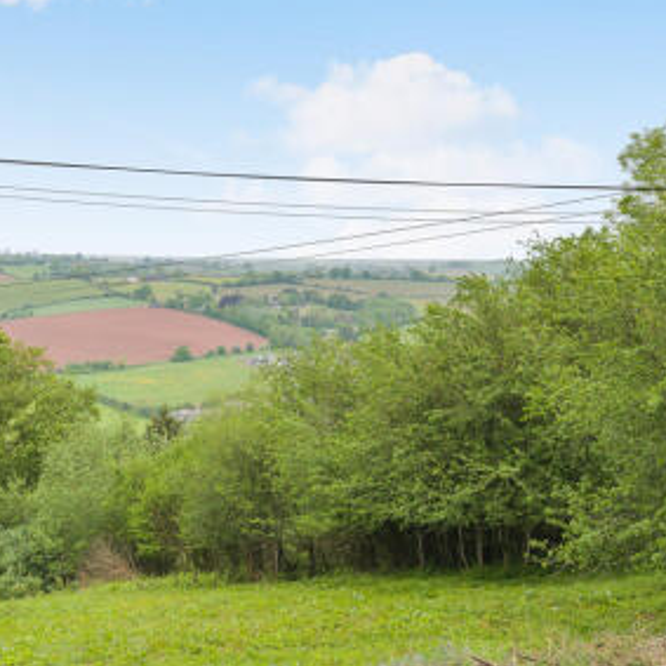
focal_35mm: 50
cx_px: 217
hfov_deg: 33.7
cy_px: 305
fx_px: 1088
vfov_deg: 34.0
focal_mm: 35
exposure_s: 1/80
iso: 100
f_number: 10
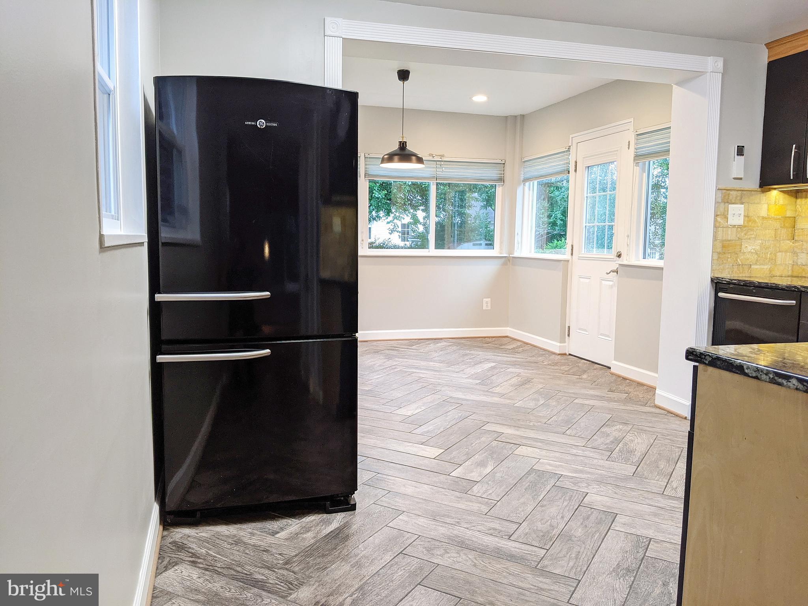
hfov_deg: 65.3
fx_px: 630
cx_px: 404
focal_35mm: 27
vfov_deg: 51.4
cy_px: 303
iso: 120
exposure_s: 1/40
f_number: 1.8
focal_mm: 4.44
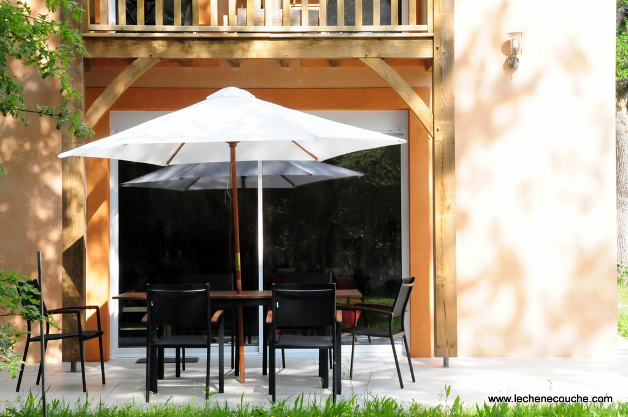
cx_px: 314
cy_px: 208
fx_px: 1307
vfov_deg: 18.1
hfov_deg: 27.0
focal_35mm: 75
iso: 3200
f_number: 13
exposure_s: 1/640
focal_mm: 50
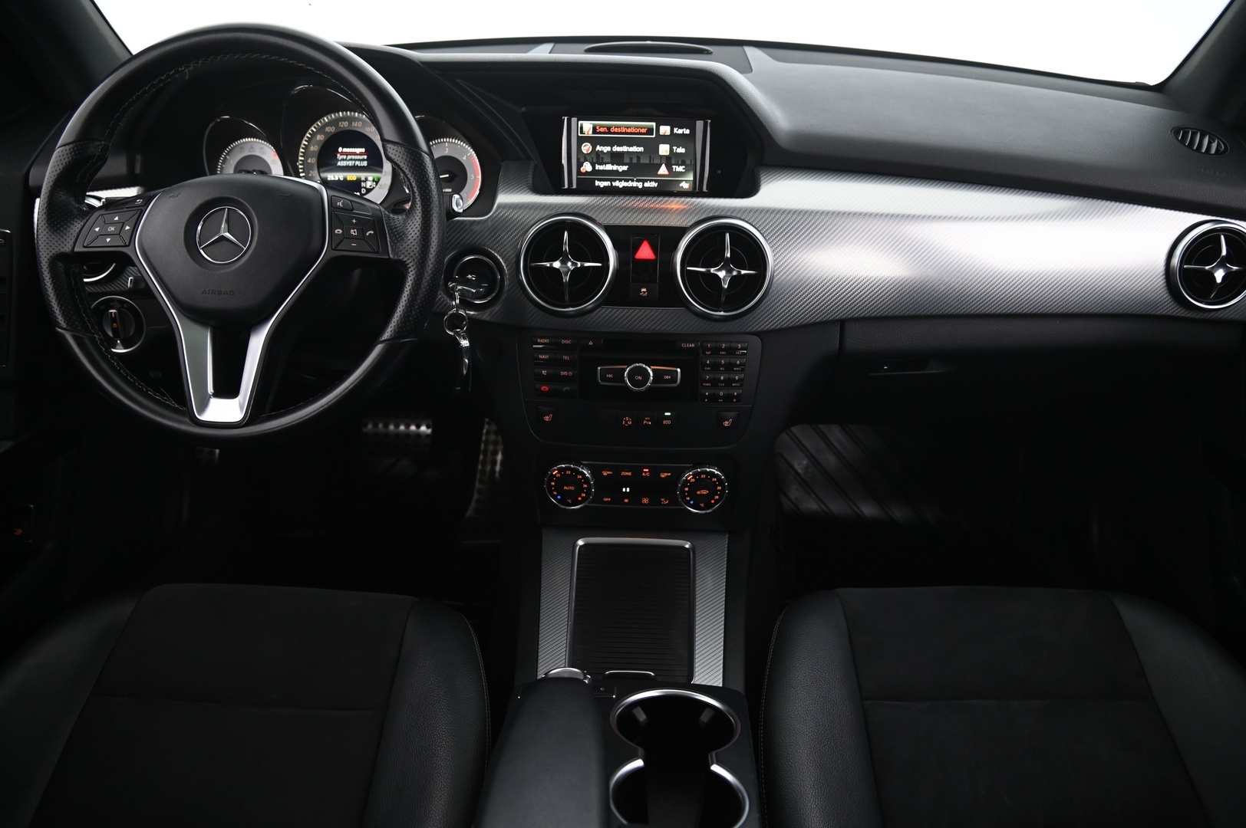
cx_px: 623
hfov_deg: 73.8
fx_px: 830
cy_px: 414
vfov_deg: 53.1
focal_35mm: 24
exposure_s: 1/15
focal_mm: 24
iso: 2000
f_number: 4
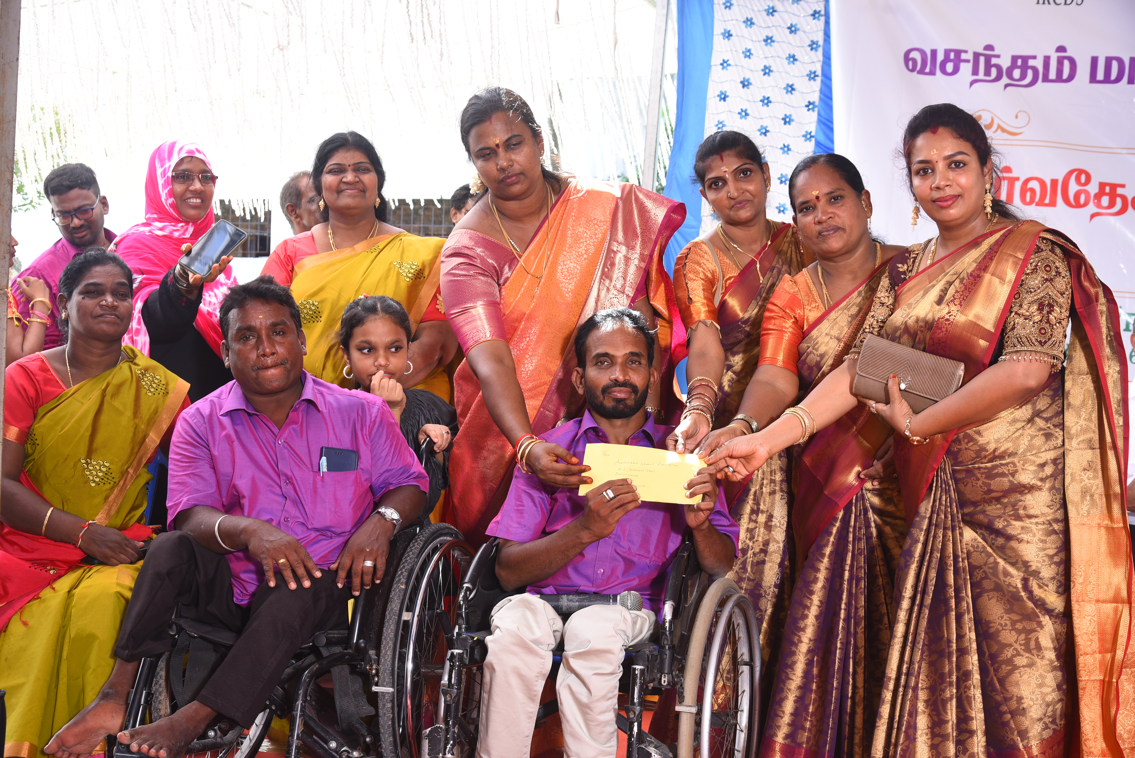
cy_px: 379
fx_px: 1514
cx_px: 568
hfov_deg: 41.1
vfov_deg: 28.1
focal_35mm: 48
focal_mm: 48
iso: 800
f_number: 8
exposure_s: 1/125
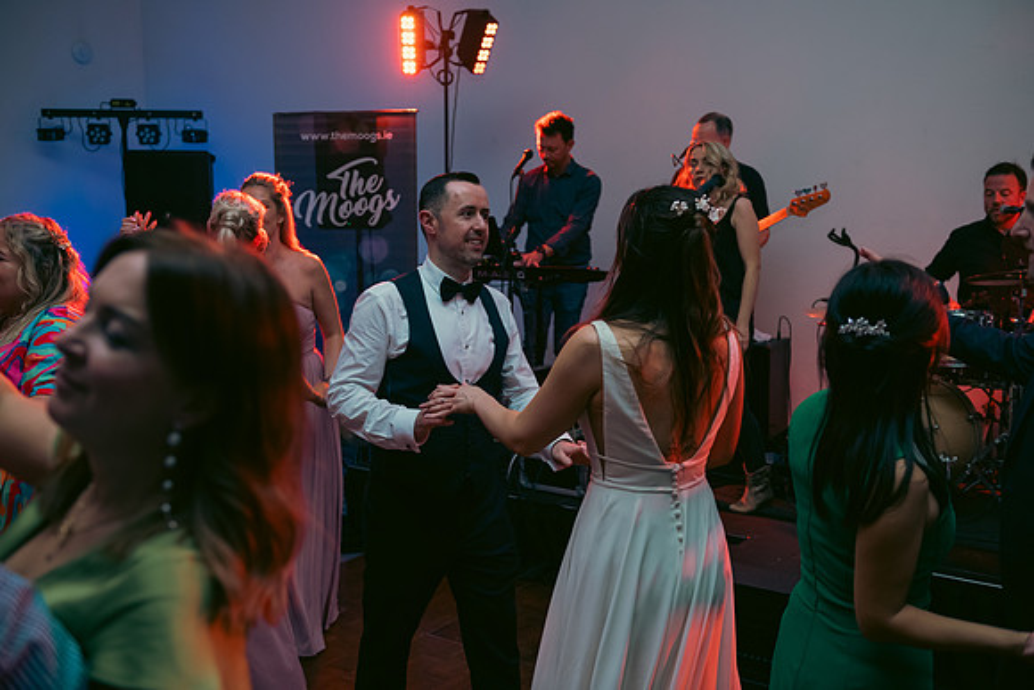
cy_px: 345
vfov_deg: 35.1
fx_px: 1092
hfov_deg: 50.7
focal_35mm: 38
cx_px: 517
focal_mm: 38
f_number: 3.5
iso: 800
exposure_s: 1/160
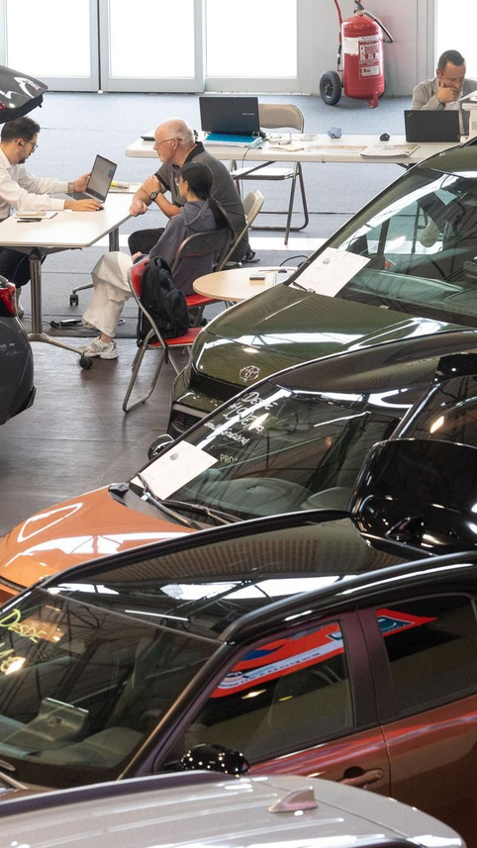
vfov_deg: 8.2
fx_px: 5937
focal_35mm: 264
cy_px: 434
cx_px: -77
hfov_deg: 4.6
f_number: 5.6
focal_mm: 135
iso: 1000
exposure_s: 1/100
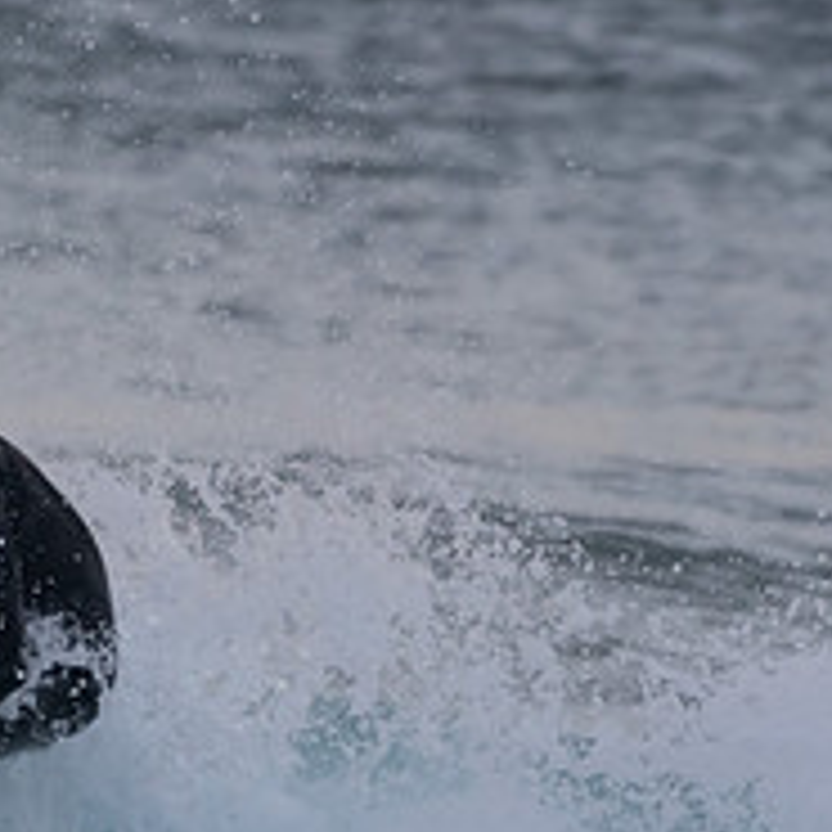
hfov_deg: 1.1
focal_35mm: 1595
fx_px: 43372
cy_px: 857
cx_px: -144
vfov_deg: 1.1
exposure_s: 1/1250
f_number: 5.6
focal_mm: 400
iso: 1250
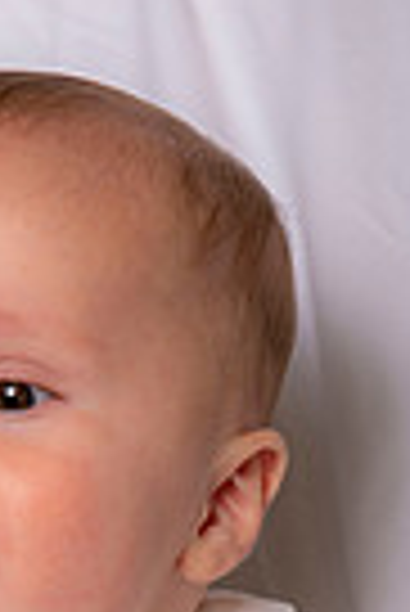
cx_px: -56
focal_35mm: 231
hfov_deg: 5.9
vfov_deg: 8.7
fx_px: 3936
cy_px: 918
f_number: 5.6
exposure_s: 1/200
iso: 250
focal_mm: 70
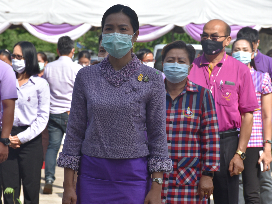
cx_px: 123
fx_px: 1214
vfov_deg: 9.6
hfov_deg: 12.8
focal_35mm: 155
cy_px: 102
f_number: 9
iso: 200
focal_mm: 95
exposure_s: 1/320
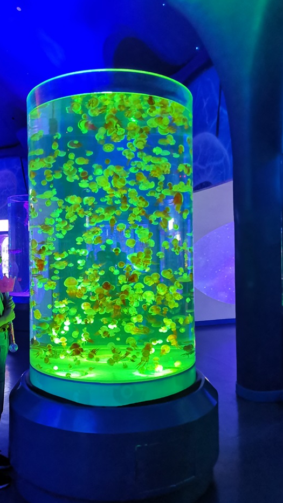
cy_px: 250
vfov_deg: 64.3
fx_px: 400
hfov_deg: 38.7
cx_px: 109
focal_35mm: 30
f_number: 1.8
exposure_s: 3
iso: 400
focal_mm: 4.75
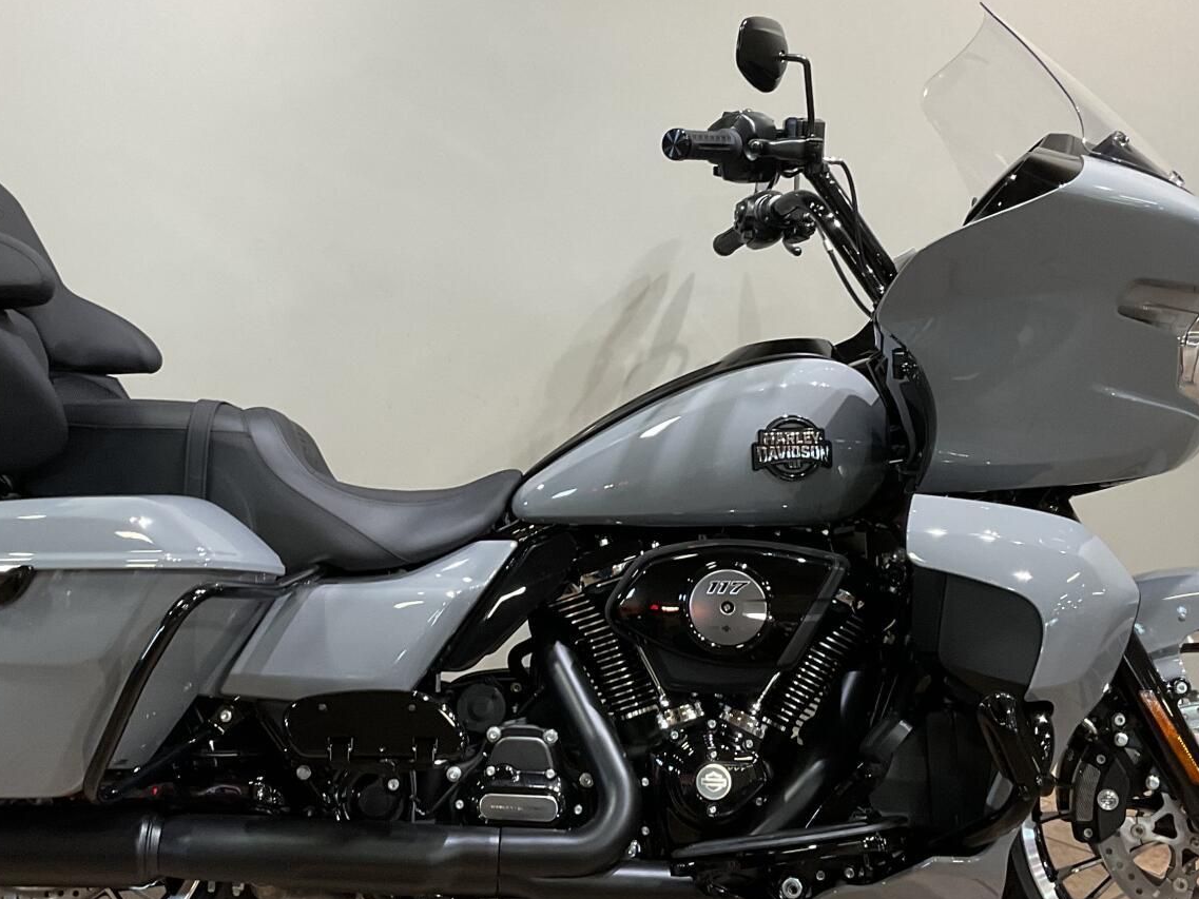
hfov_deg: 37.4
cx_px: 536
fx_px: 1767
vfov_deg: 28.6
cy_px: 413
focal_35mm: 51
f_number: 1.8
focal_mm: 3
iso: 80
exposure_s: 1/60
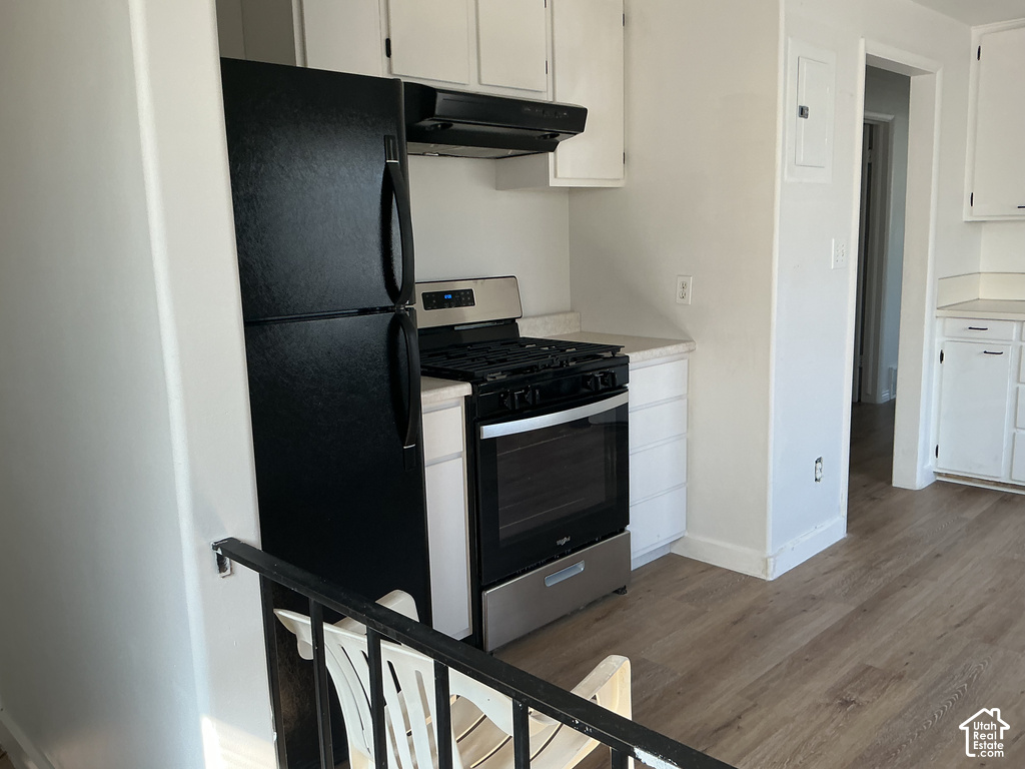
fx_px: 859
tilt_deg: -10.0
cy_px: 384
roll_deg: +1.7
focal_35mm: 29
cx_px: 512
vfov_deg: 48.2
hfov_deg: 61.7
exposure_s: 1/60
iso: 40
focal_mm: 3
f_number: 1.8
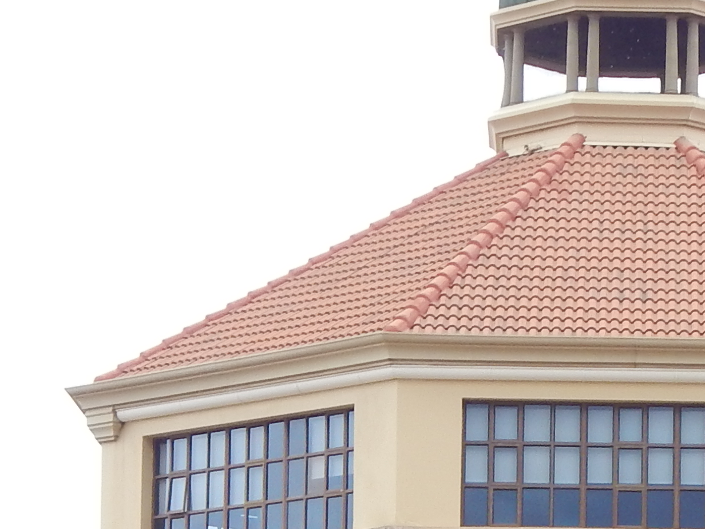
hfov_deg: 9.7
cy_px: 753
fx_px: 4114
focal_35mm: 202
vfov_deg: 7.3
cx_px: 649
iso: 125
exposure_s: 1/200
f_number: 3.8
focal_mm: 9.7
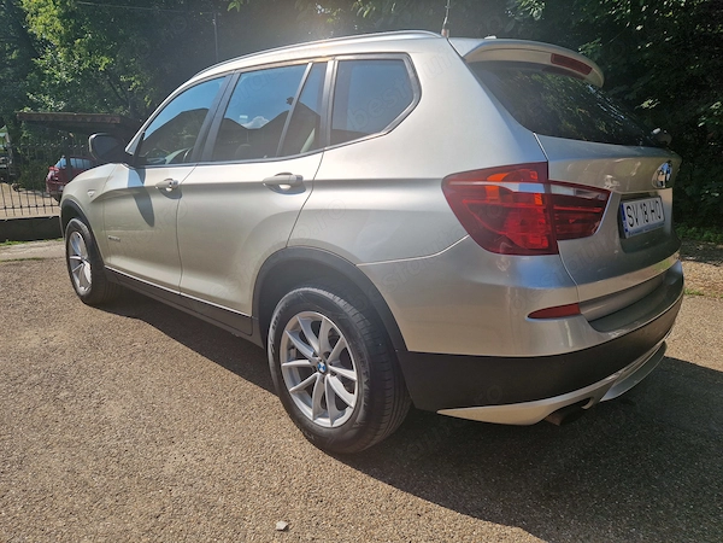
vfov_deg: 58.9
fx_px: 480
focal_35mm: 23
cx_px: 362
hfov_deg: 73.9
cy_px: 272
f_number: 1.8
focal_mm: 5.4
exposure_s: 1/2328
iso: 50
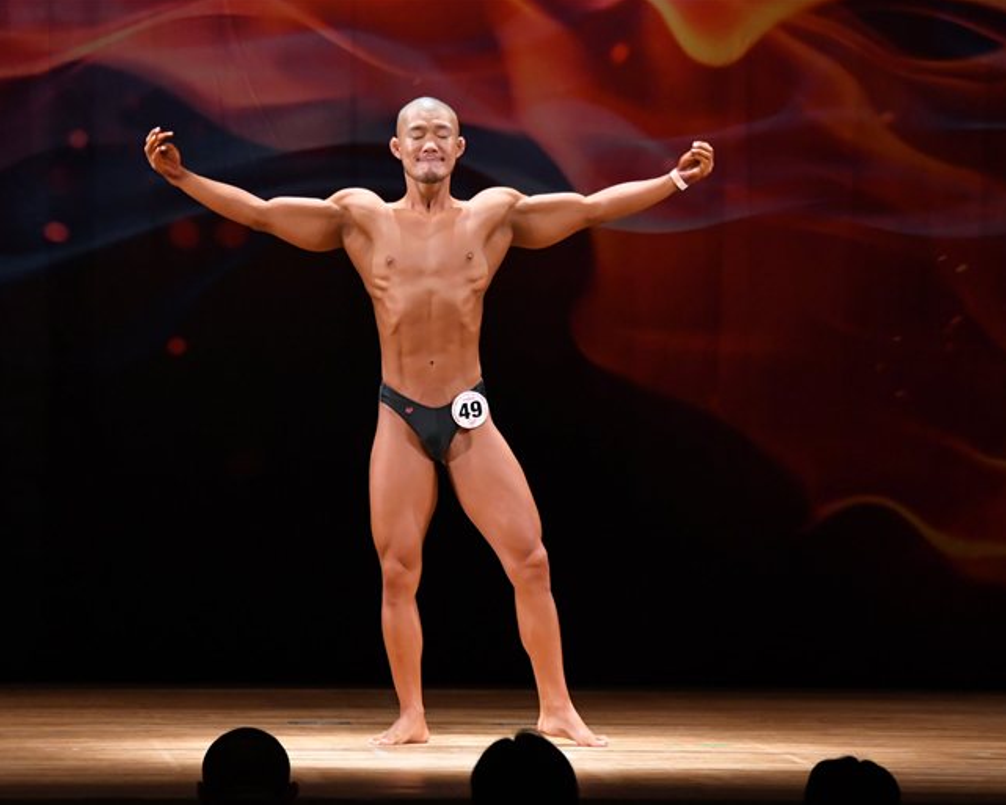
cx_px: 431
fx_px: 7325
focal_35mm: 246
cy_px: 402
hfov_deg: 7.9
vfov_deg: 6.3
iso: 4000
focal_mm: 145
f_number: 5.6
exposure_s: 1/400
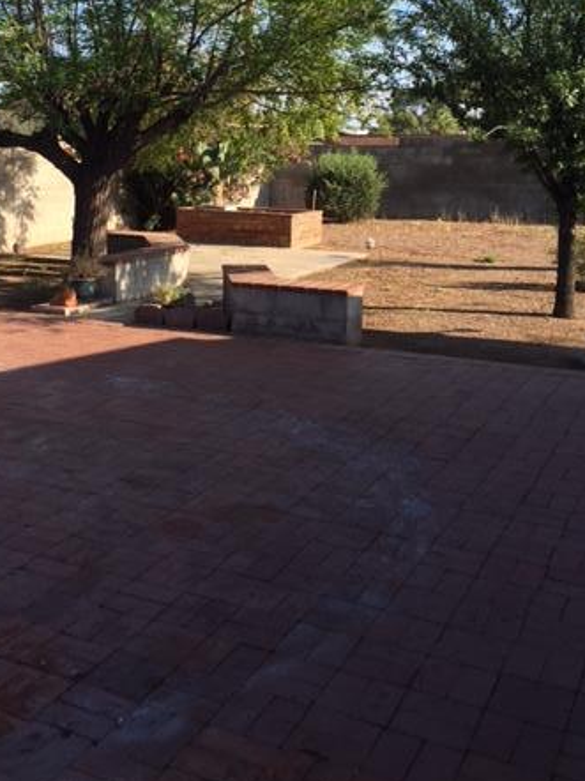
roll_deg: -1.2
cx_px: 205
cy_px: 240
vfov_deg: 44.0
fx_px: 947
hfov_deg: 34.1
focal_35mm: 42
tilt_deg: -4.4
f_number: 2.2
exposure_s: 1/898
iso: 32
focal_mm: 4.15
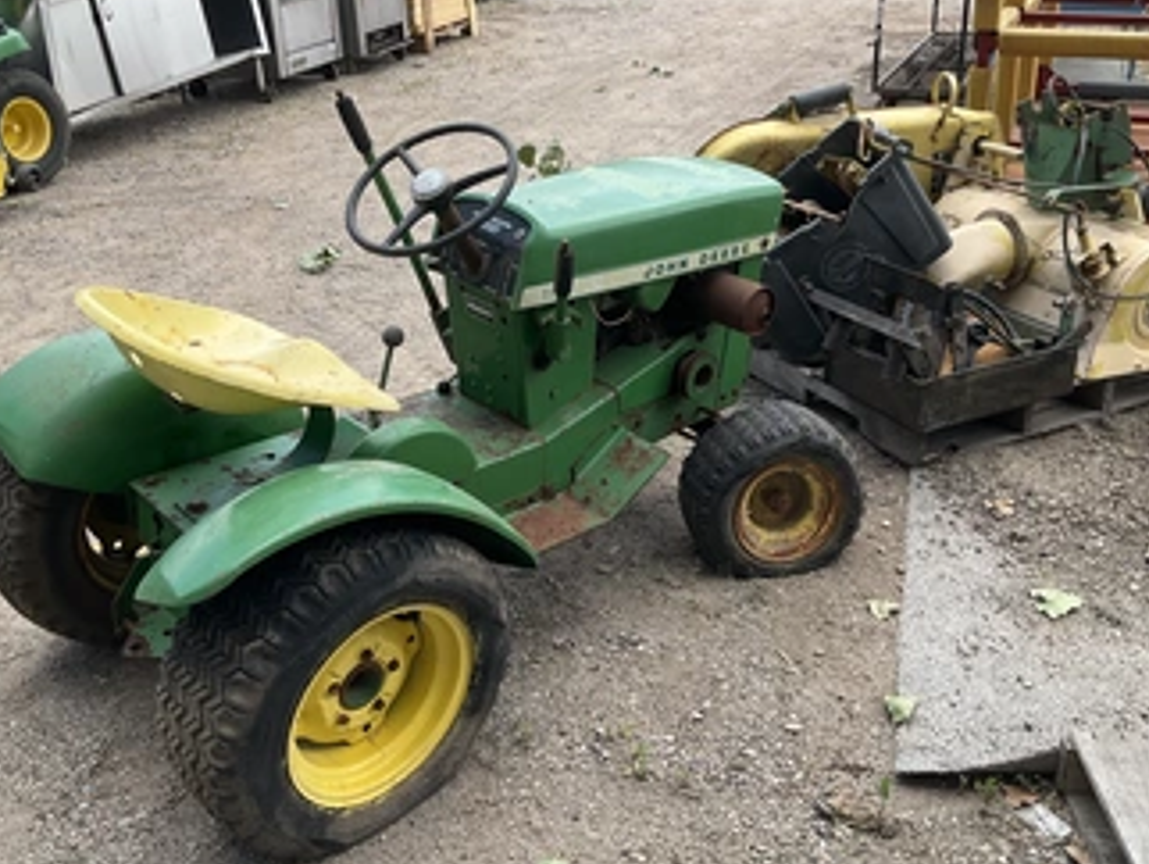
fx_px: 1196
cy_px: 371
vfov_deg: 39.6
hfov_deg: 51.3
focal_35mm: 36
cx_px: 582
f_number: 1.8
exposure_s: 1/500
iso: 25
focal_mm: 3
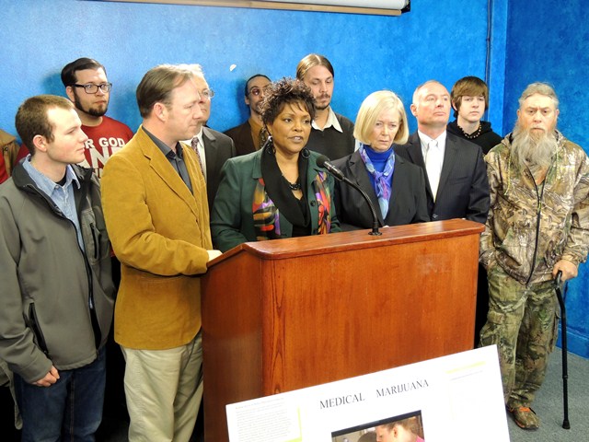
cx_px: 294
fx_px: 596
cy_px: 221
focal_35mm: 35
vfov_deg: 40.7
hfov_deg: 52.6
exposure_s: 1/30
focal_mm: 6.2
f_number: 3.3
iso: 400
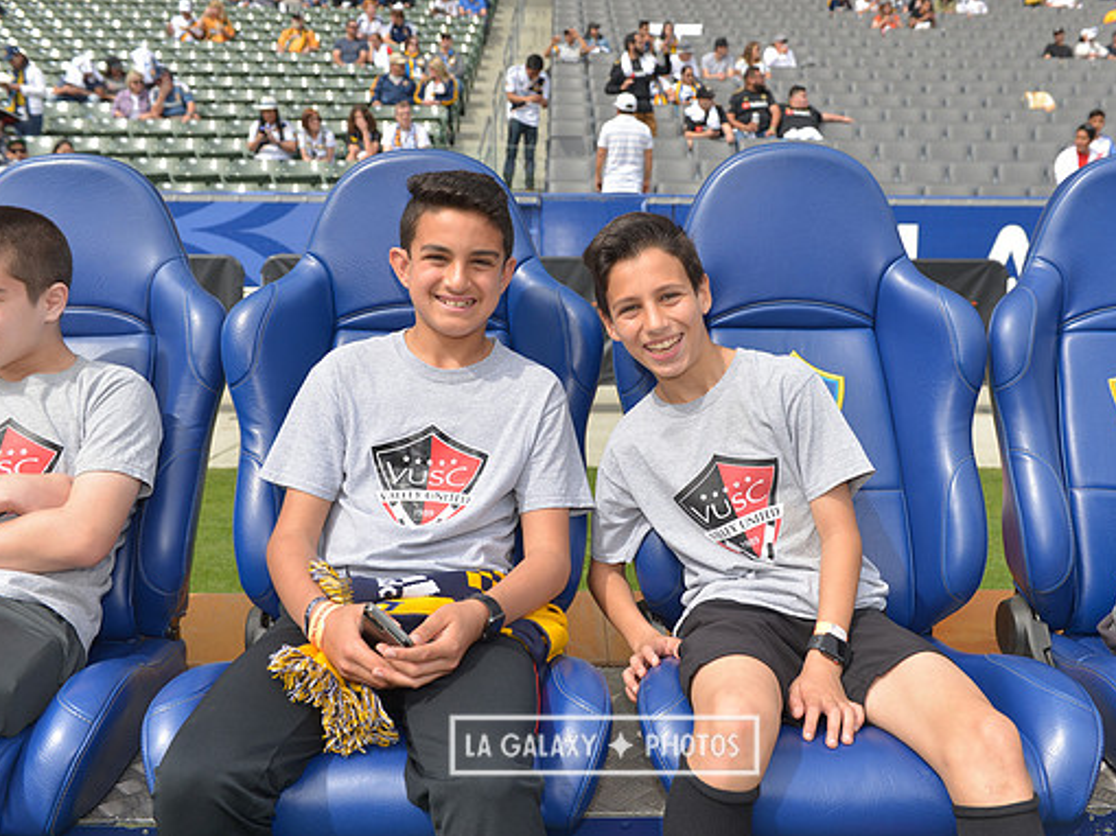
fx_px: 1128
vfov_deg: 40.7
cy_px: 417
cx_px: 604
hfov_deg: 52.6
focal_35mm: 35
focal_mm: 32
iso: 200
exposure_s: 1/800
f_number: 5
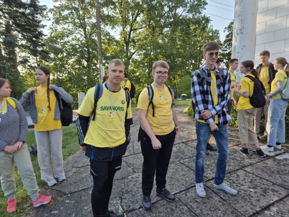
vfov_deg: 58.9
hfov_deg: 73.9
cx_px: 144
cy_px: 108
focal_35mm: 23
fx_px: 192
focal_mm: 5.4
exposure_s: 1/498
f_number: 1.8
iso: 25
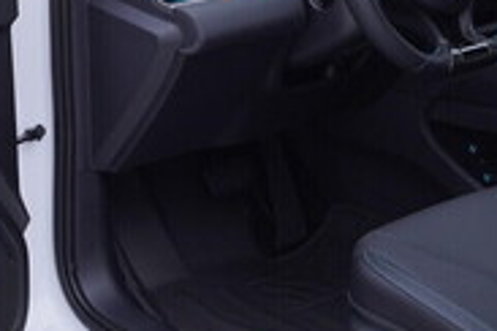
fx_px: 1491
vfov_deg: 12.6
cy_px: 88
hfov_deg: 18.6
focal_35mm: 108
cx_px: 57
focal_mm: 24
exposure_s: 1/60
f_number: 3.5
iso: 125
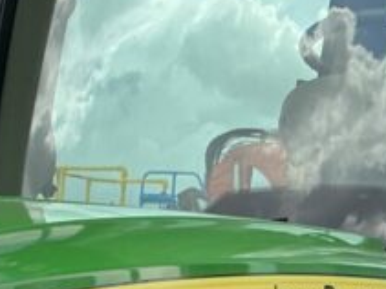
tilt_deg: -10.4
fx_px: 1516
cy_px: 618
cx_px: -115
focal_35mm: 136
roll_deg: -2.6
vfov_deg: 9.9
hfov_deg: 14.0
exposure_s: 1/442
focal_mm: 3
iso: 25
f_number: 1.8
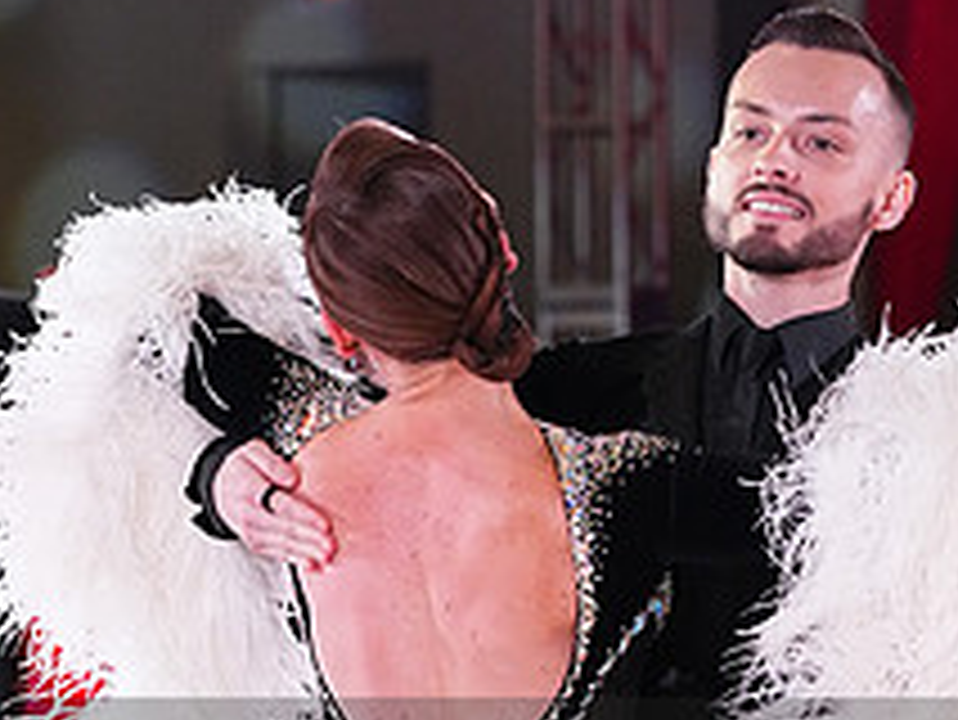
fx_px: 9802
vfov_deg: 4.2
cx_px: 537
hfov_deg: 5.6
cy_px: 850
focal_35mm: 354
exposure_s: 1/400
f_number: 5
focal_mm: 135
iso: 8000
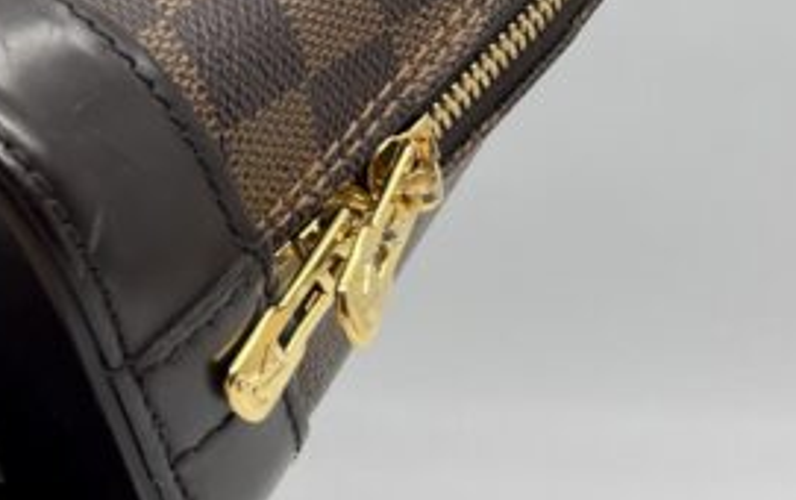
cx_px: 6
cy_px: -35
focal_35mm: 104
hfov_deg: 19.4
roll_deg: +0.3
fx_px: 2258
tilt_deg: -24.2
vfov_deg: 12.4
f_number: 1.5
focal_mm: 5.7
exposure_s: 1/103
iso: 32
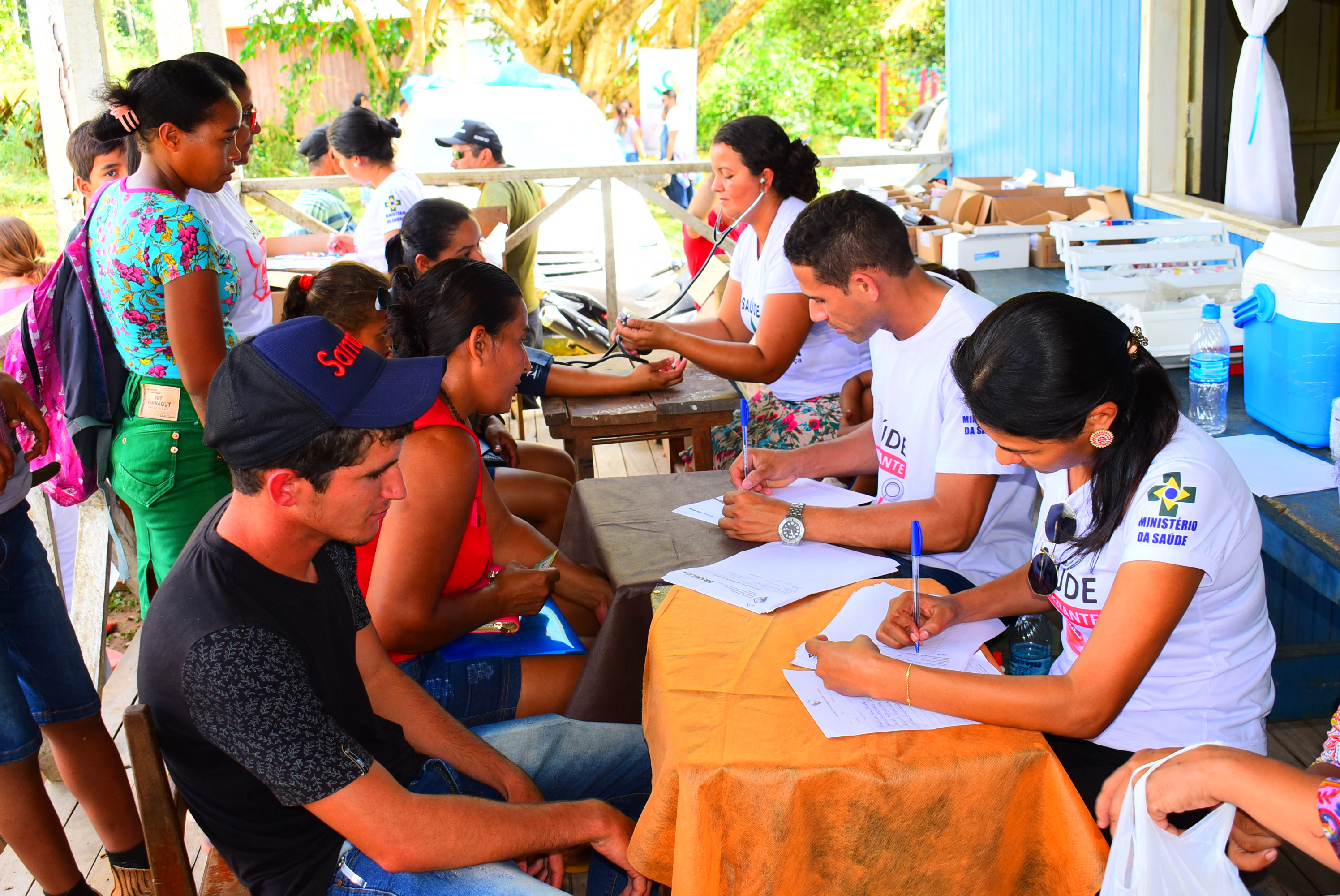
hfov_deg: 46.4
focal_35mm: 42
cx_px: 670
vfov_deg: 31.9
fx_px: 1564
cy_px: 448
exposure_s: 1/125
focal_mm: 28
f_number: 5.6
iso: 280
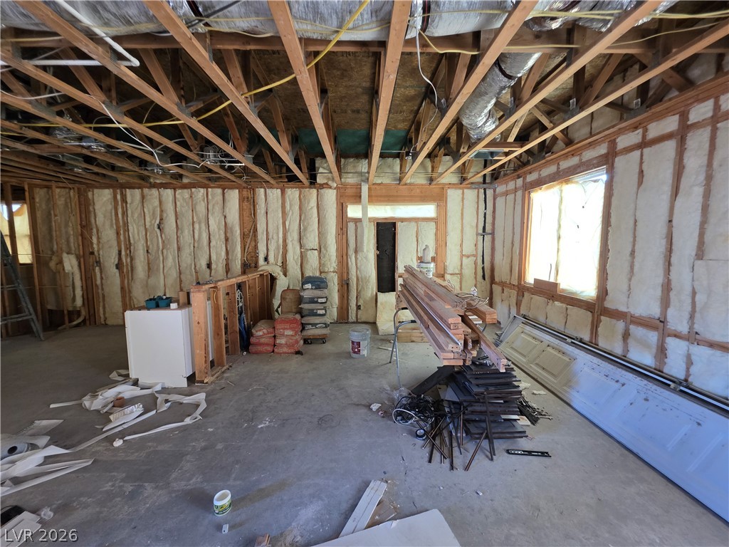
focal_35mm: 13
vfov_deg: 89.9
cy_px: 274
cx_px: 364
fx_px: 274
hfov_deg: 106.2
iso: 400
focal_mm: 2.2
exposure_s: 1/60
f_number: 1.9
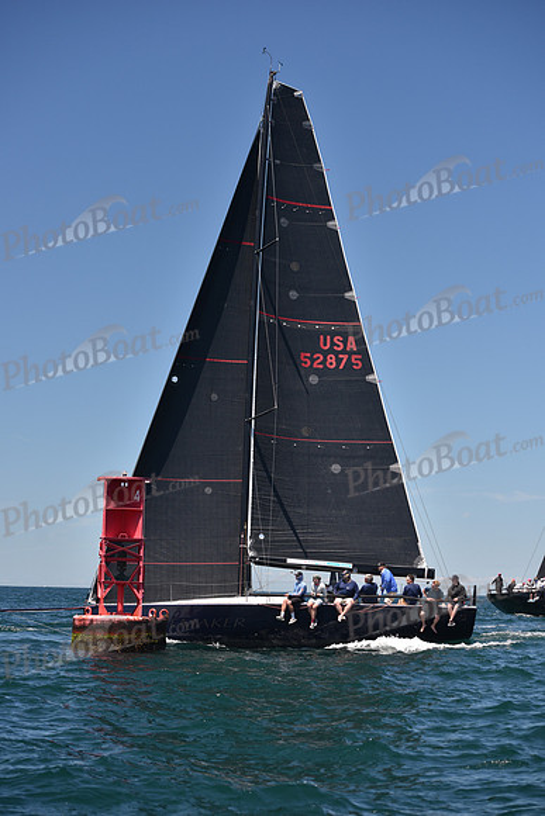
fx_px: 1589
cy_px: 408
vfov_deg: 28.8
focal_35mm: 70
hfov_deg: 19.5
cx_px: 272
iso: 250
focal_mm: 70
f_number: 4.5
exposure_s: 1/800
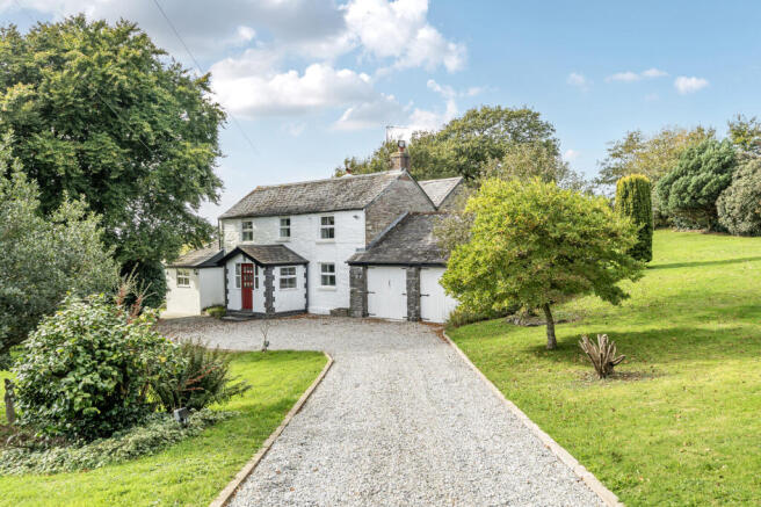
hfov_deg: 61.9
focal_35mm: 30
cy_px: 254
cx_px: 380
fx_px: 634
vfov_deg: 43.6
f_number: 8
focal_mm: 20
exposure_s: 1/160
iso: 400
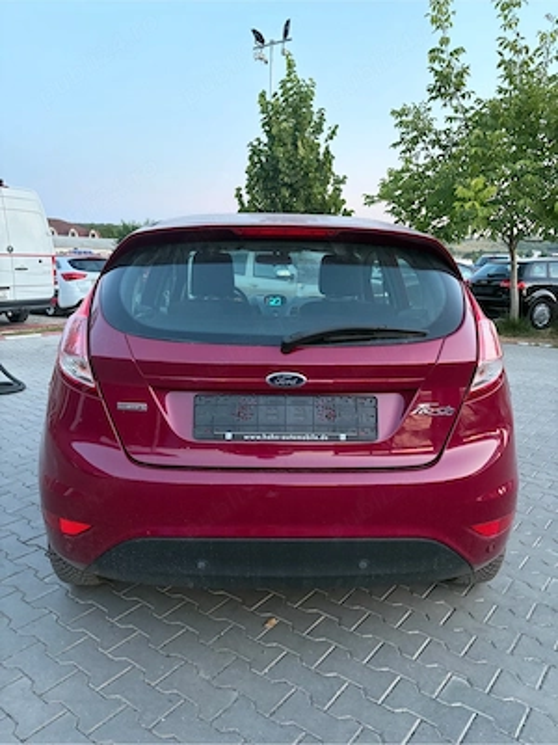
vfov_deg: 67.3
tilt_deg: -10.1
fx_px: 559
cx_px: 279
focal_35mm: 26
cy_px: 372
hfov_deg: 53.1
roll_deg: +0.2
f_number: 1.6
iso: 400
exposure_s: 1/60
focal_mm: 5.96
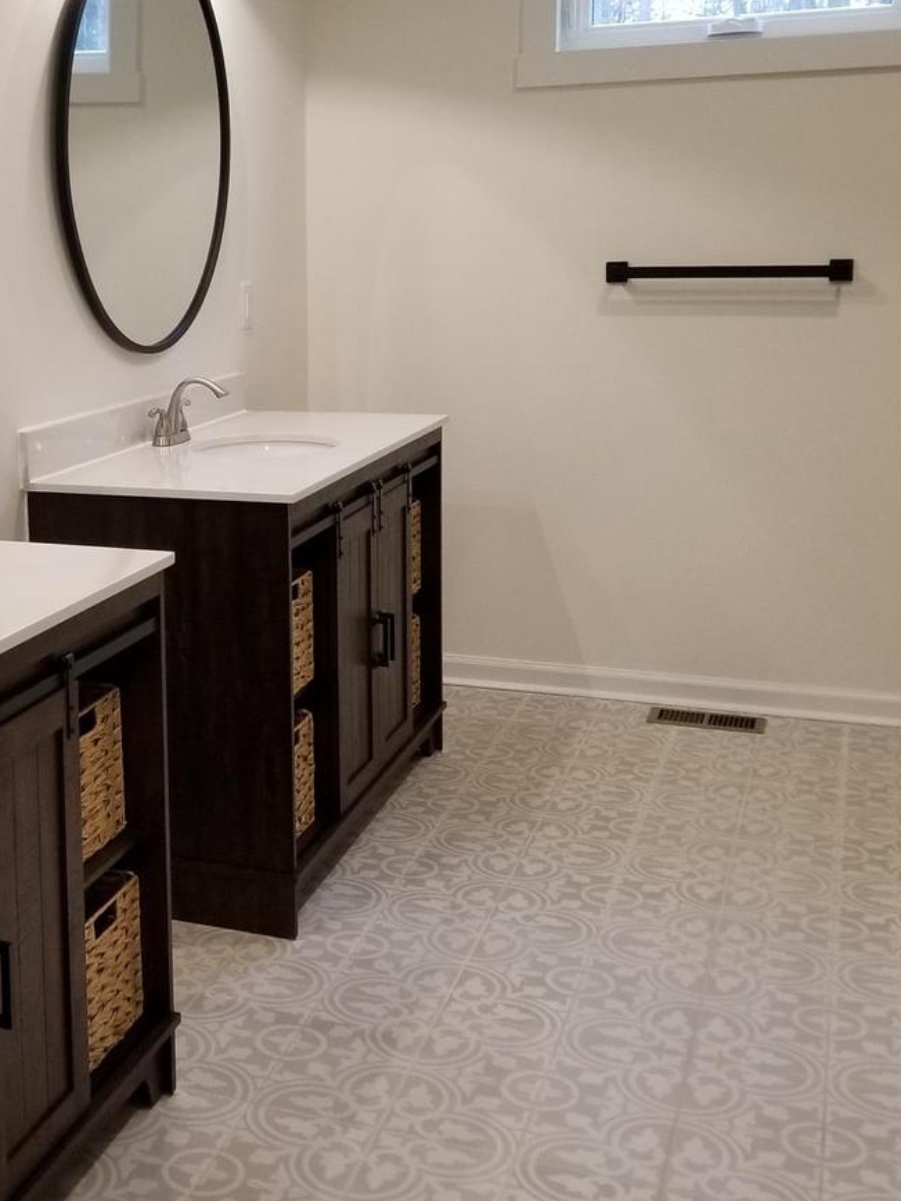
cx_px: 115
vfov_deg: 40.9
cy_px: 447
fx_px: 1596
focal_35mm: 46
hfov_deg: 30.3
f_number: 1.7
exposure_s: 1/60
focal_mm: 4.3
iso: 160
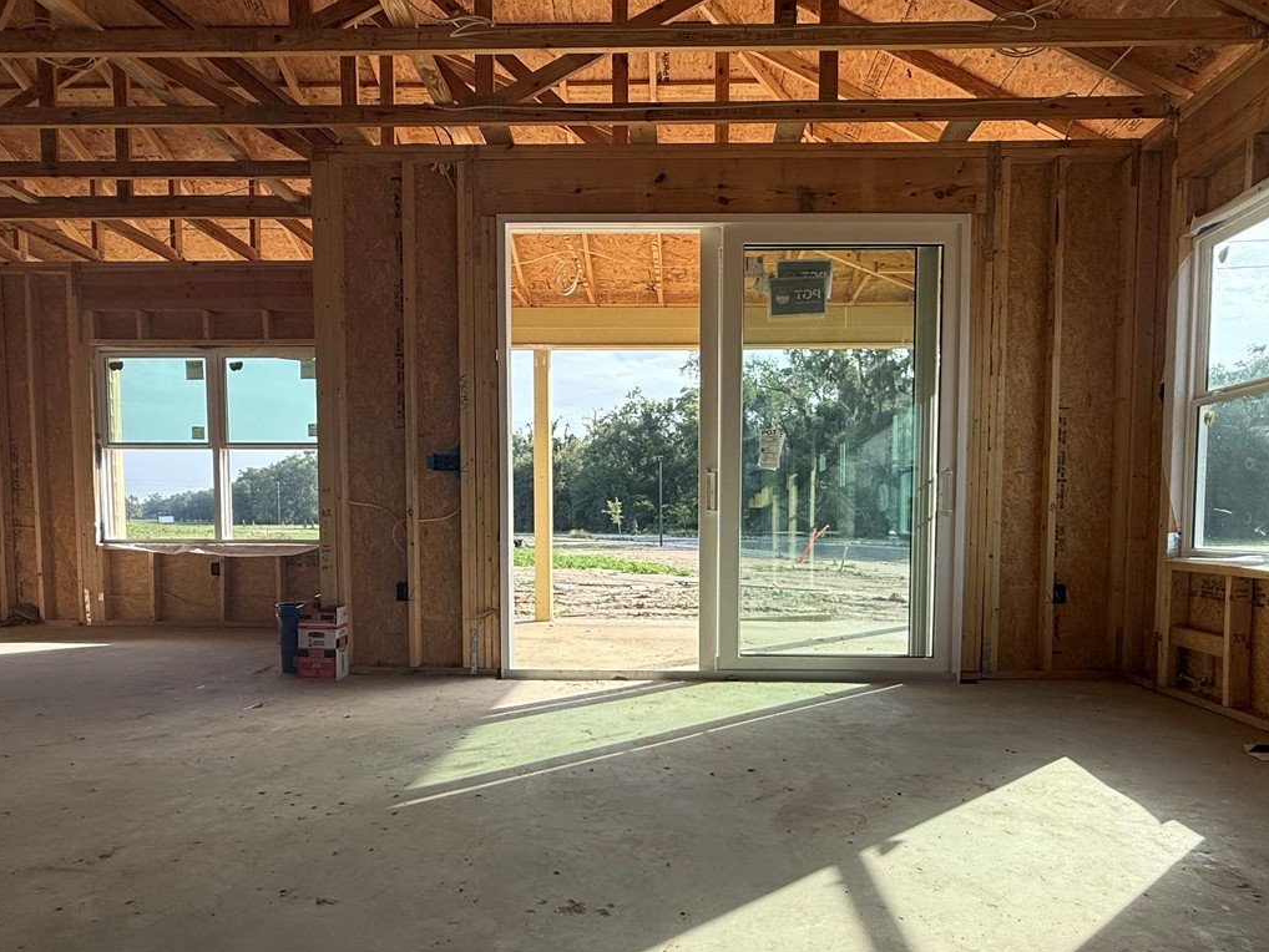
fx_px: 807
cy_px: 567
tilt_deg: -2.7
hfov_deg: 76.3
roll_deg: -0.1
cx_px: 673
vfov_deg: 60.6
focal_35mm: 22
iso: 64
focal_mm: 2.22
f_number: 2.2
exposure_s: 1/734
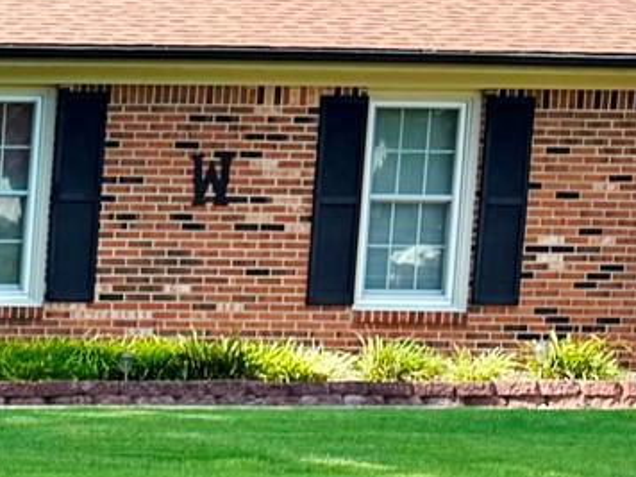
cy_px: 432
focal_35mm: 138
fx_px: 2535
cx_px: -903
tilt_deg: -6.4
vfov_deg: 10.7
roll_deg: +0.1
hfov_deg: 11.7
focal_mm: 6.76
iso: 100
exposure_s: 1/1727
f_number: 1.78
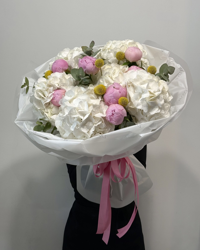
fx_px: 377
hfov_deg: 29.7
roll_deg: -2.3
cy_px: 118
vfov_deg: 36.6
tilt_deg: -7.7
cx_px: 101
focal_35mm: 51
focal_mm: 6.76
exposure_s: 1/121
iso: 50
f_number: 1.78
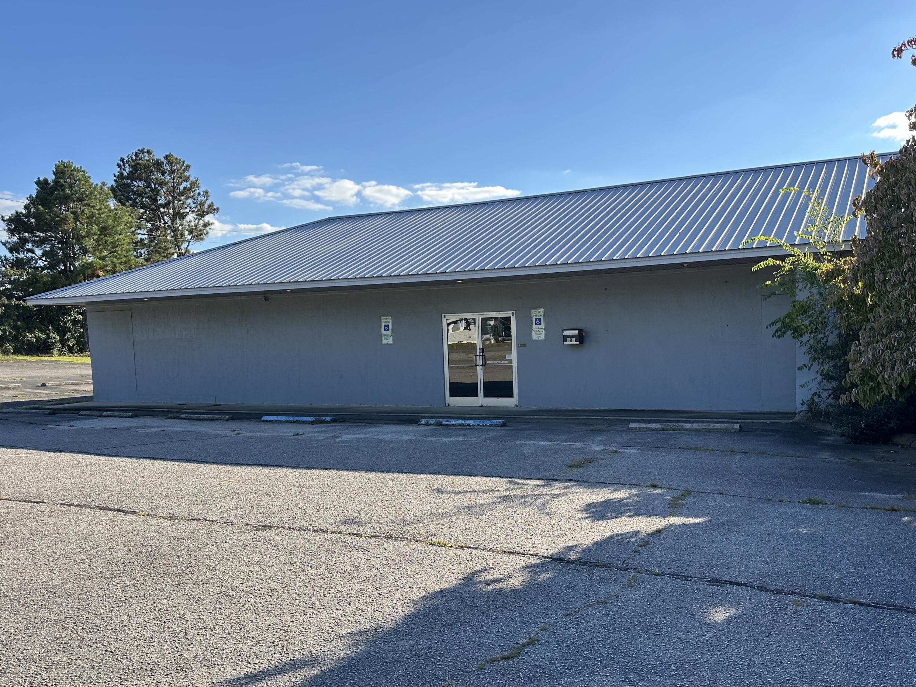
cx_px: 522
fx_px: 767
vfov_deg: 48.0
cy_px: 408
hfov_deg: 61.4
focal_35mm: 29
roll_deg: +1.6
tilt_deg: -4.0
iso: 80
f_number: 1.78
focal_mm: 6.86
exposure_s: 1/1916
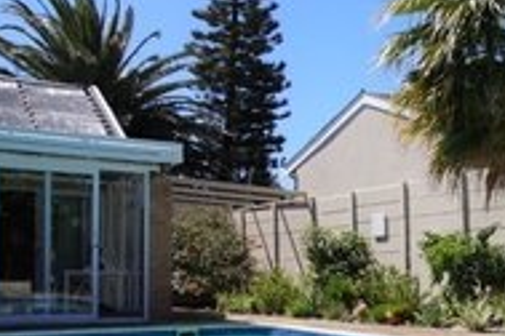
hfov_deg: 33.6
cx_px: 508
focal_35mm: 54
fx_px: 758
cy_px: 261
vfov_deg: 24.7
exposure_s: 1/160
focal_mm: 17
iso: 100
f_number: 10
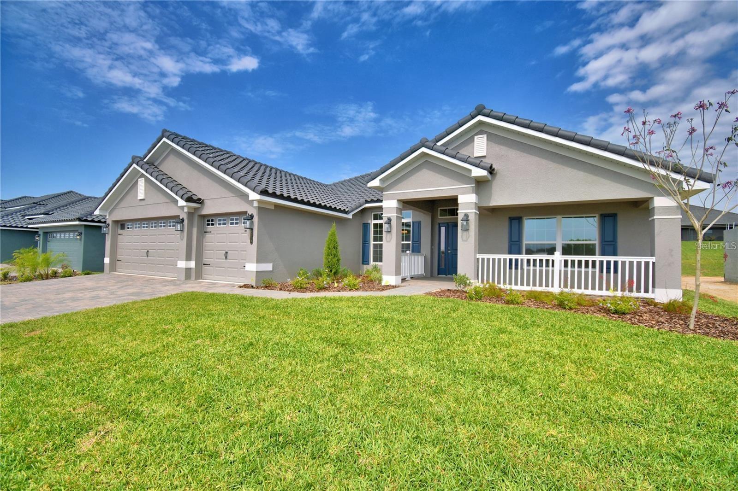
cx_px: 369
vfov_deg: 77.3
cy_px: 246
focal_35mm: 15
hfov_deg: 100.4
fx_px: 307
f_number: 4.5
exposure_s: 1/1250
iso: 100
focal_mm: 10
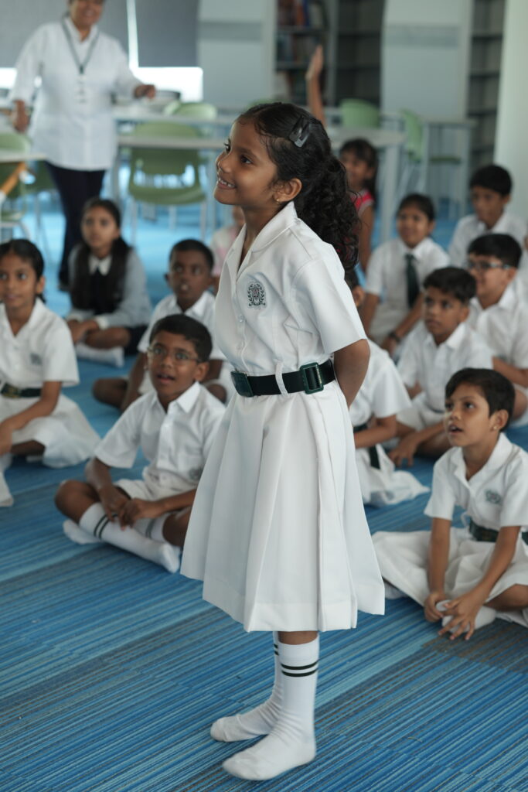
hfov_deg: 18.2
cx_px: 264
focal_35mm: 75
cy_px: 396
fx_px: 1649
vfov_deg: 27.0
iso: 160
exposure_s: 1/80
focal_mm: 50
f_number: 2.5
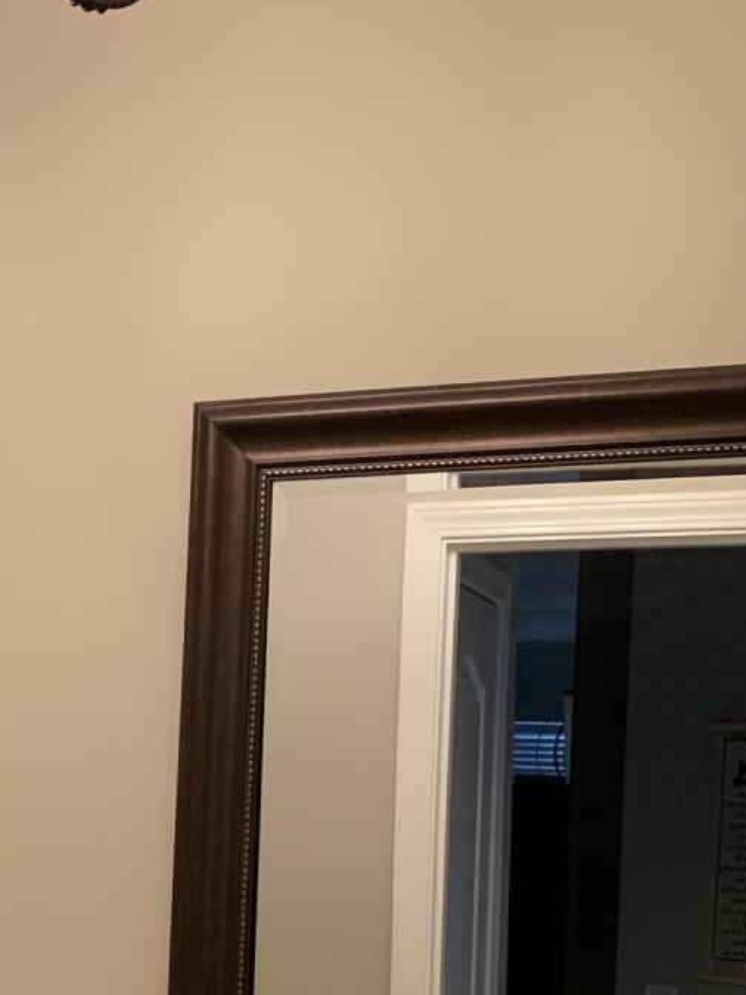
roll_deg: -1.4
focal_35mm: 77
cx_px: -202
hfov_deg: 18.0
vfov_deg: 24.3
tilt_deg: -2.6
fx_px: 2213
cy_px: 973
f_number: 1.8
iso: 80
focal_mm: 4.25
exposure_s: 1/60
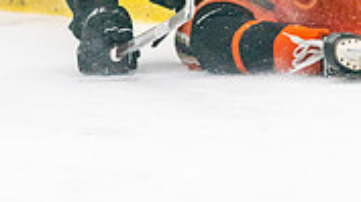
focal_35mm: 802
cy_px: -92
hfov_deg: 2.7
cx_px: 245
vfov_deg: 1.5
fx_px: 7667
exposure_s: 1/1250
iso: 3200
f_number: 2.8
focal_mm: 200
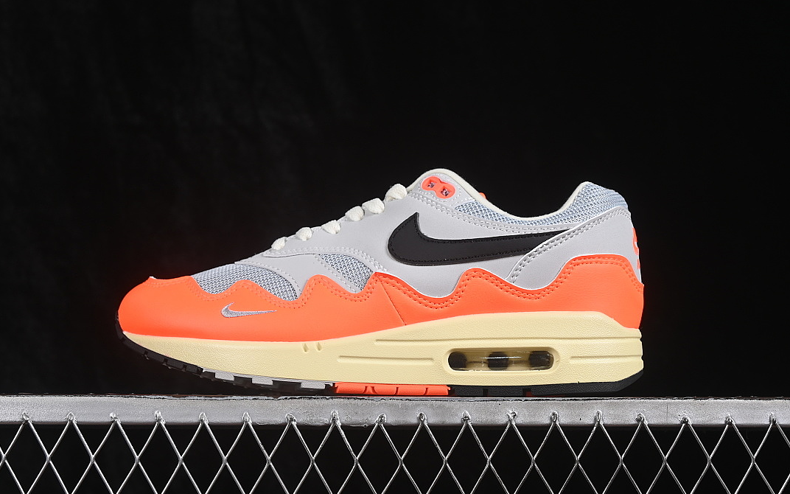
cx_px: 393
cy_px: 232
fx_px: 1658
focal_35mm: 77
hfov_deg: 26.8
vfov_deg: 16.9
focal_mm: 50
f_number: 8
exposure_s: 1/80
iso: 160
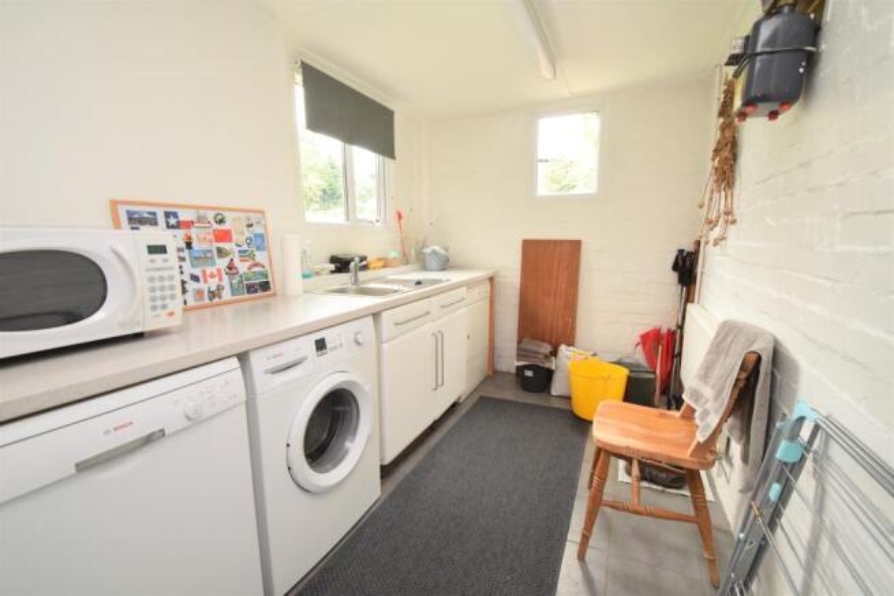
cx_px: 447
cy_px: 298
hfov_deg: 100.4
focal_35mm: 15
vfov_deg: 77.4
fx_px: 373
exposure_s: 1/60
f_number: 7.1
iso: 1600
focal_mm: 10
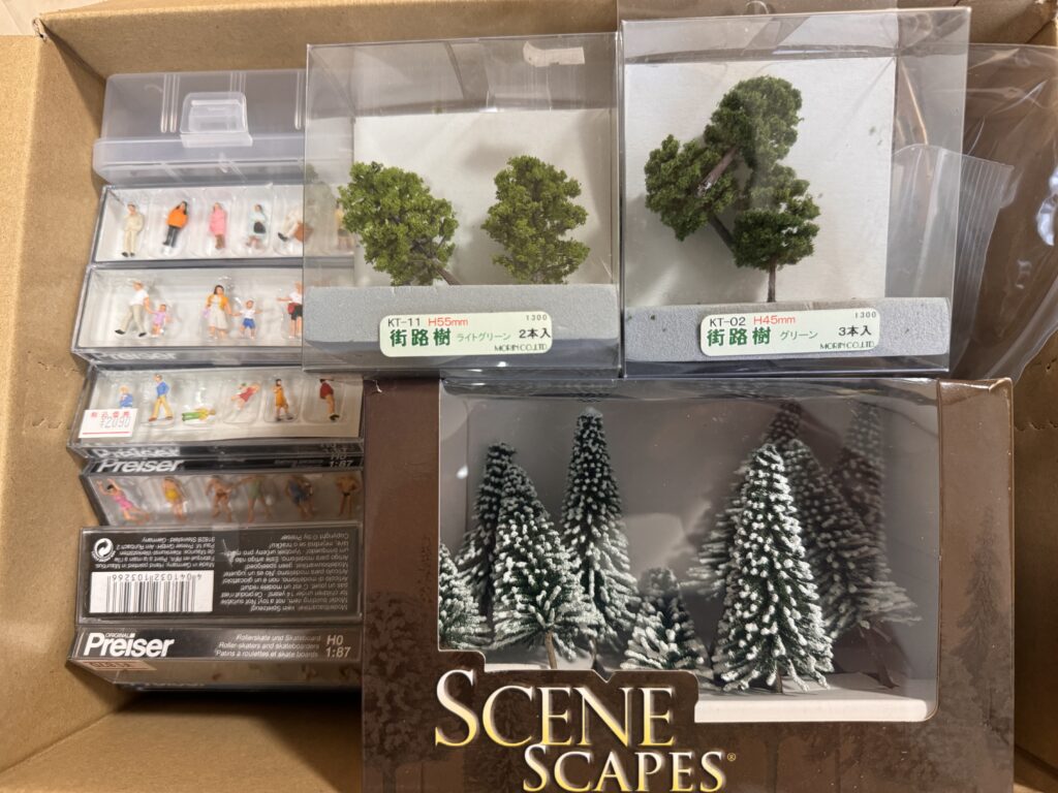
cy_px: 396
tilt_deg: -84.6
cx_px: 529
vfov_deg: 56.8
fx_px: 734
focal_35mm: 24
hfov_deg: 71.6
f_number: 1.78
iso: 400
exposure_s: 1/60
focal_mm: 6.76
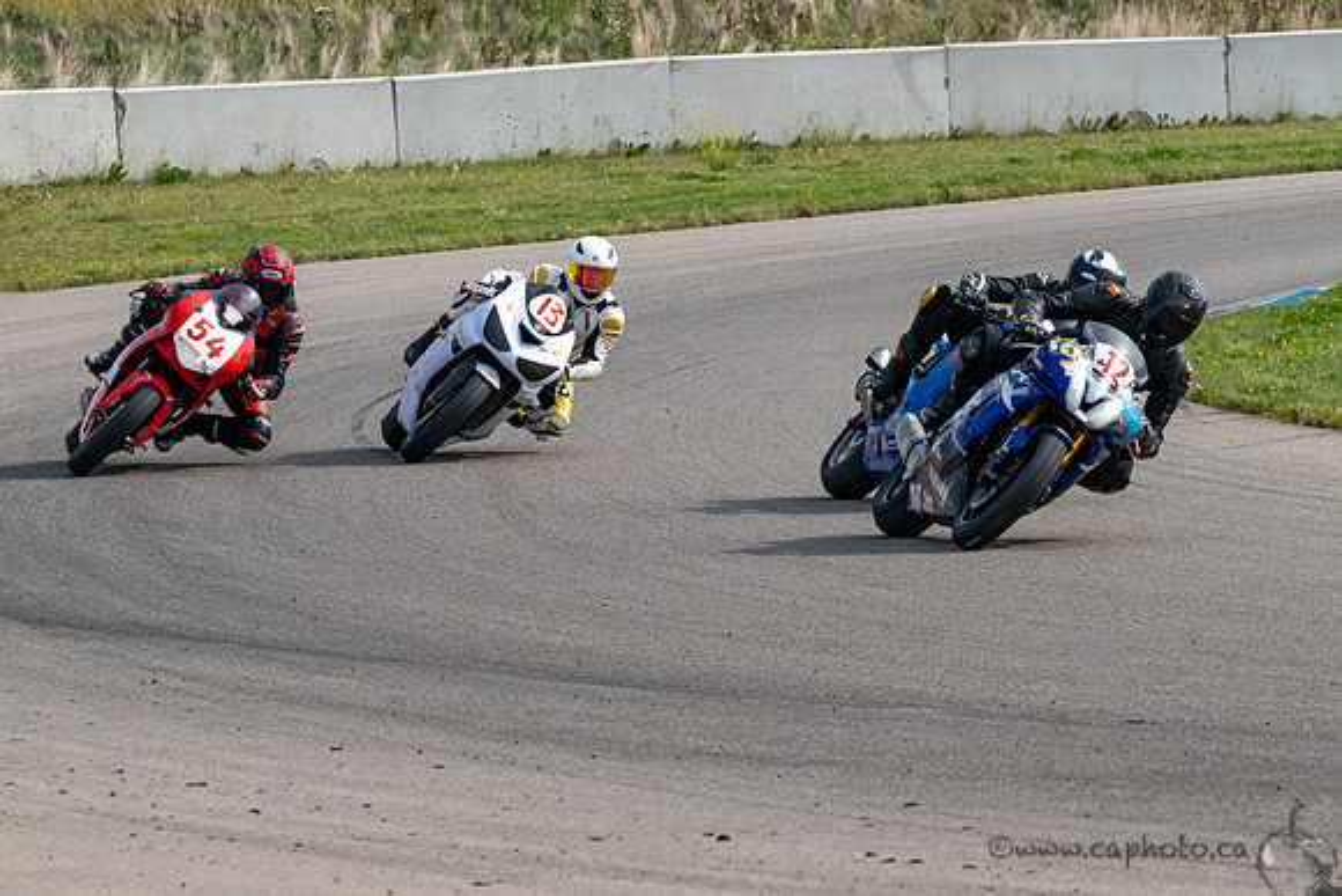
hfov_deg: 6.5
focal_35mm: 317
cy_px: 402
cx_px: 788
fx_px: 11837
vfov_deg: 4.3
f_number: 11
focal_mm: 220
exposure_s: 1/800
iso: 500
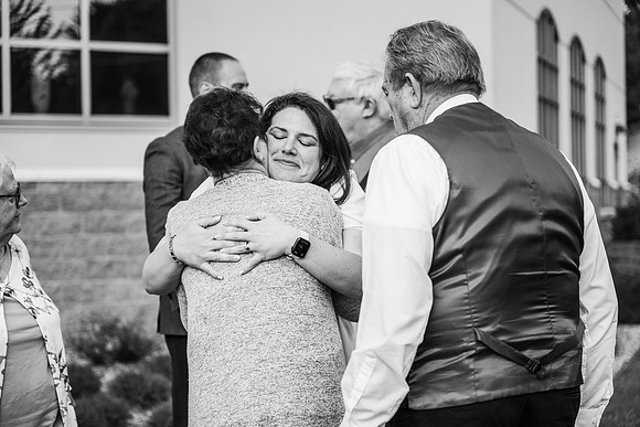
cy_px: 214
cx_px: 320
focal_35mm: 70
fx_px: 1245
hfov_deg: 28.8
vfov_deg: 19.5
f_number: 2.8
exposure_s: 1/1600
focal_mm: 70
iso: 200
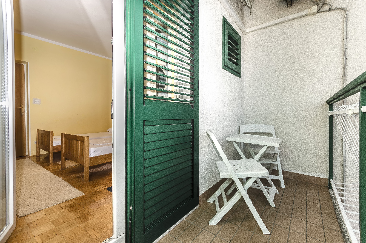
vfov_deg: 77.1
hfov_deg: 100.5
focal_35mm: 15
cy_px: 122
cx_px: 183
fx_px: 152
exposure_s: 1/160
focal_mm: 10
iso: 100
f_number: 7.1
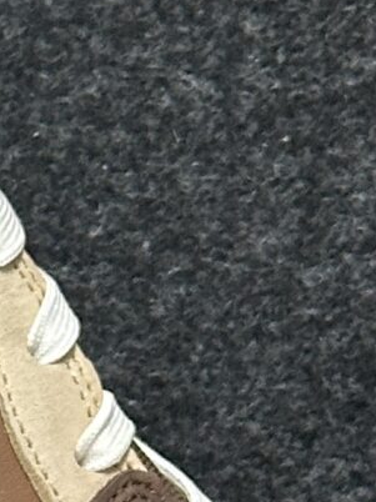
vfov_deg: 6.5
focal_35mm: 306
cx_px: -521
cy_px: 524
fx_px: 4436
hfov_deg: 4.7
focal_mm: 6.86
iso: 250
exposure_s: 1/33
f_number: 1.78
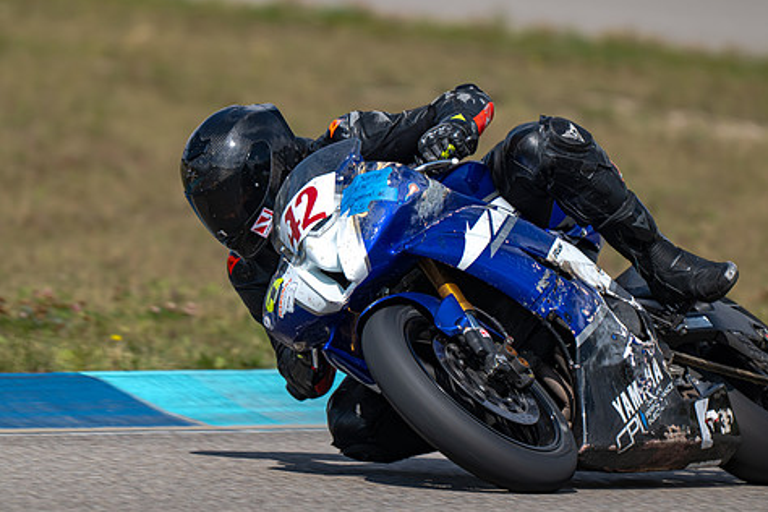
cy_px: 245
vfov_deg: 1.9
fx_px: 15657
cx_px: 366
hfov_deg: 2.8
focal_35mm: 734
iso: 100
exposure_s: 1/800
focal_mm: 600
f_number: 6.3
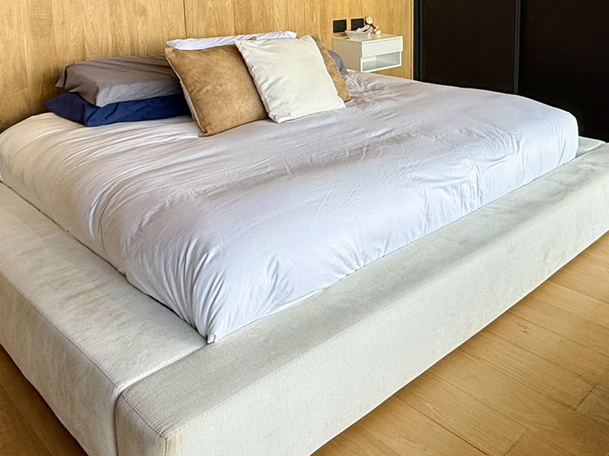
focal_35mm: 35
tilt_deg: -8.4
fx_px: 616
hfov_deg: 49.9
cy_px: 49
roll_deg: +0.0
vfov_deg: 38.1
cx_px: 476
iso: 50
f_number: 2.2
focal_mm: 2.22
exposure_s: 1/99
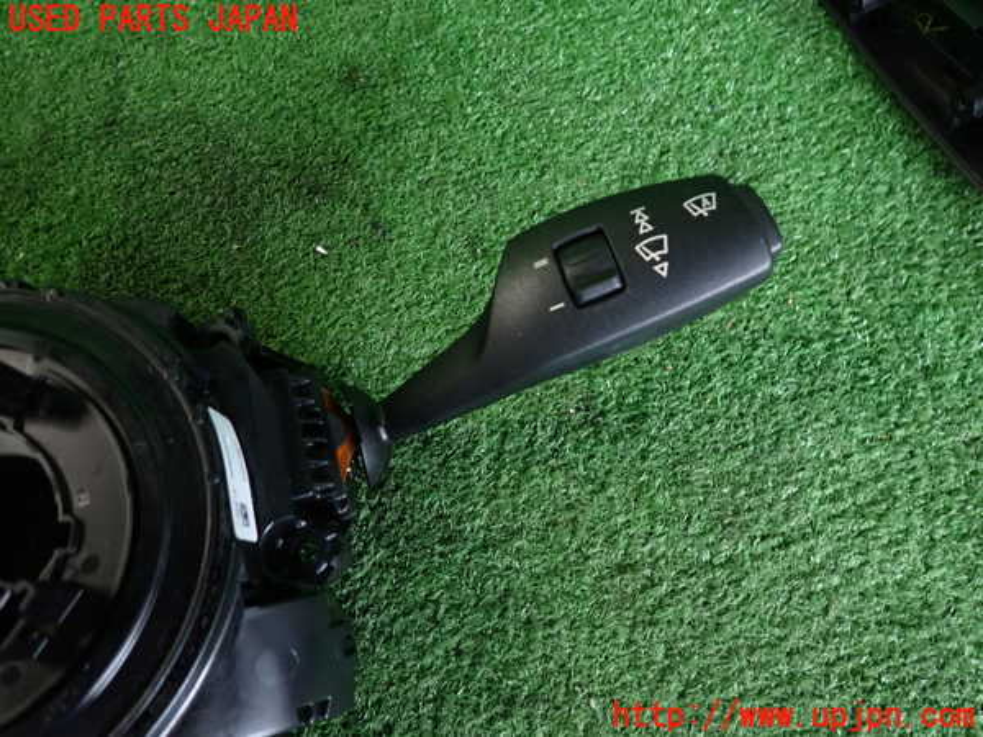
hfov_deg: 69.4
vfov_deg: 54.9
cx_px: 492
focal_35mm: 25
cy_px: 368
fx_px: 710
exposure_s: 1/30
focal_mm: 4.5
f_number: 2
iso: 250
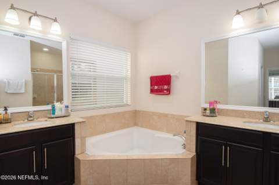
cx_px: 140
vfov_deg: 61.8
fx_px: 155
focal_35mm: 20
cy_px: 92
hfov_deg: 84.0
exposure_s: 1/30
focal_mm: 20
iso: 200
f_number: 8
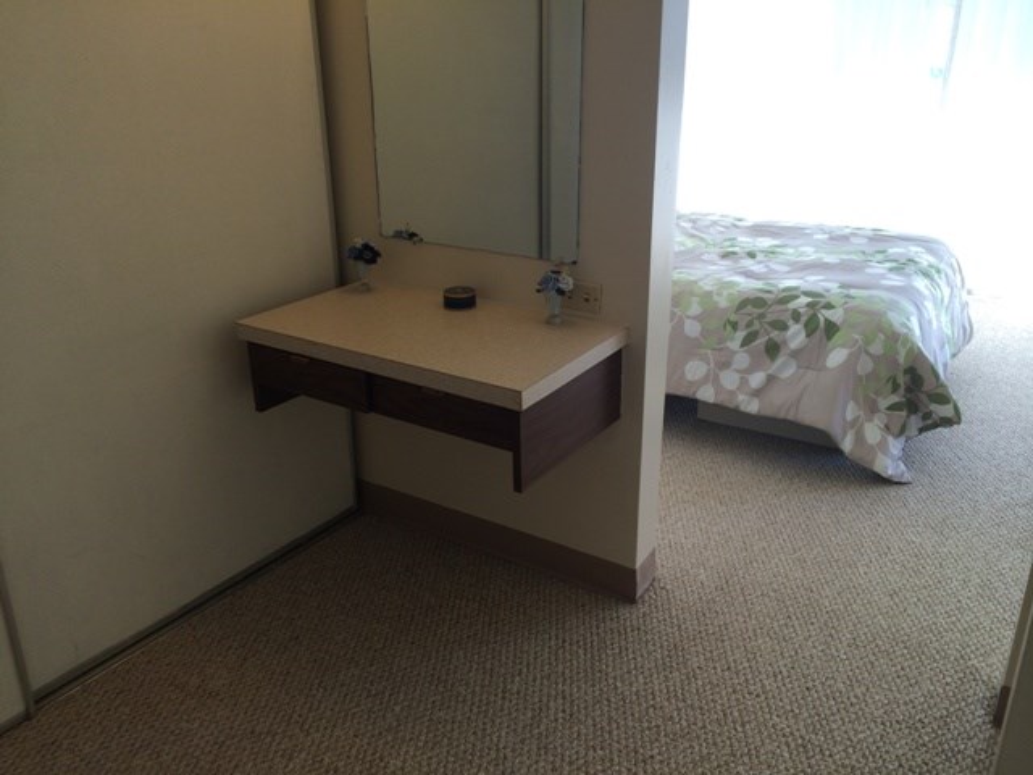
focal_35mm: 30
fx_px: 895
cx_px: 516
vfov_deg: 46.8
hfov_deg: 60.0
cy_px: 388
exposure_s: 1/120
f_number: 2.2
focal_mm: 4.12
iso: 50
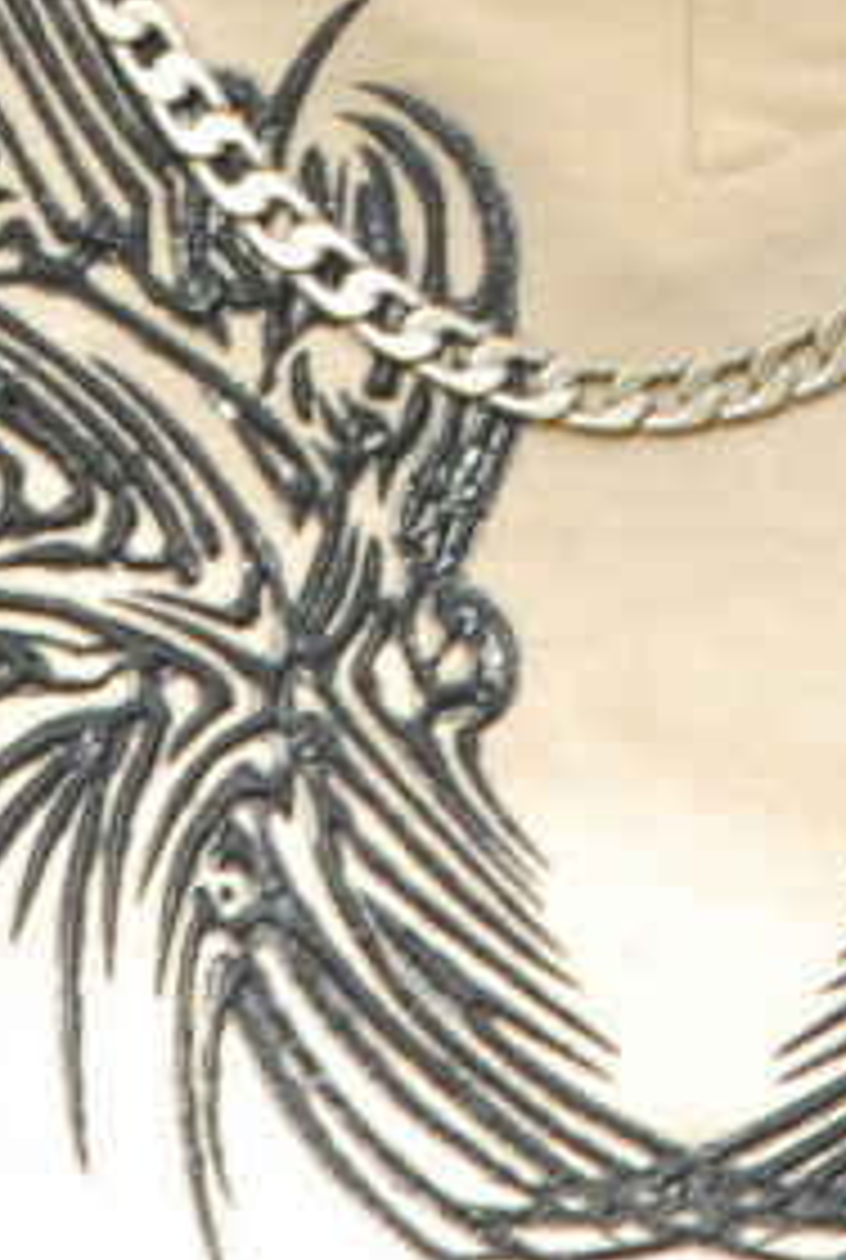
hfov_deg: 2.3
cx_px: 734
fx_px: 21010
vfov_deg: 3.4
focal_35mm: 599
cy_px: -1094
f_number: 6.3
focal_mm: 70
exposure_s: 1/60
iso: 400
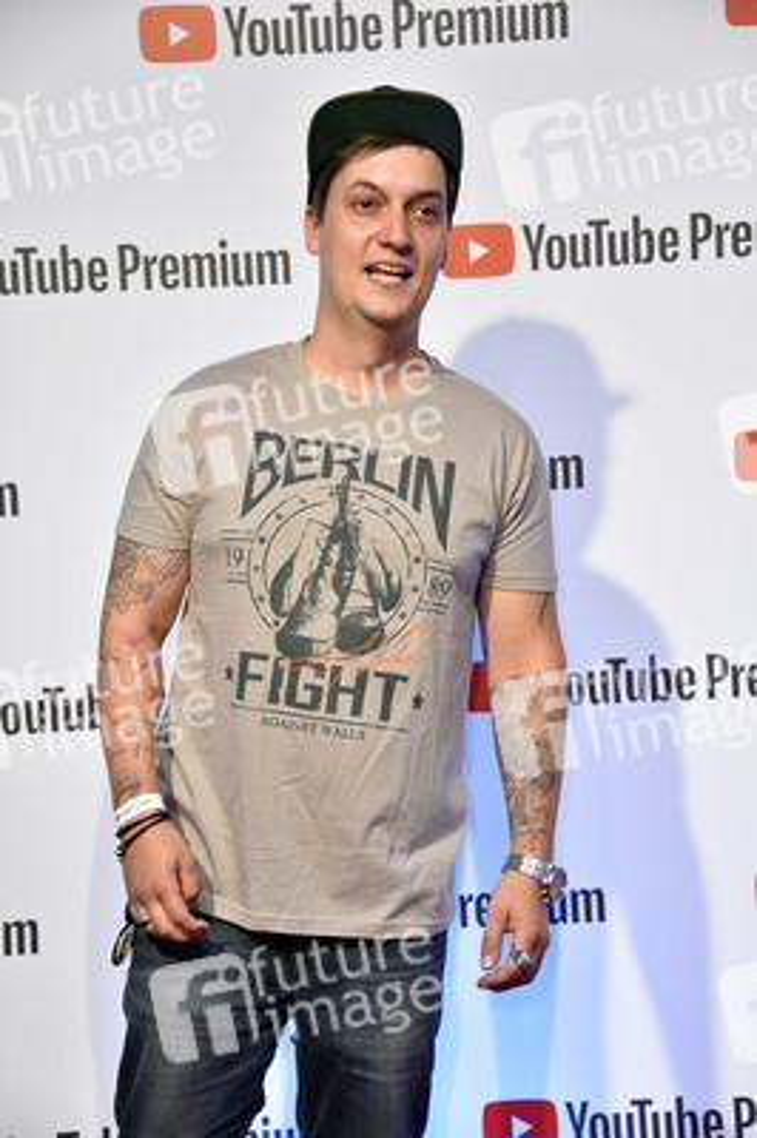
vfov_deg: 24.8
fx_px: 2591
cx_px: 378
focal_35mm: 82
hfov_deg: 16.6
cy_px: 569
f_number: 5.6
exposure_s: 1/125
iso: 400
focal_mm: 82
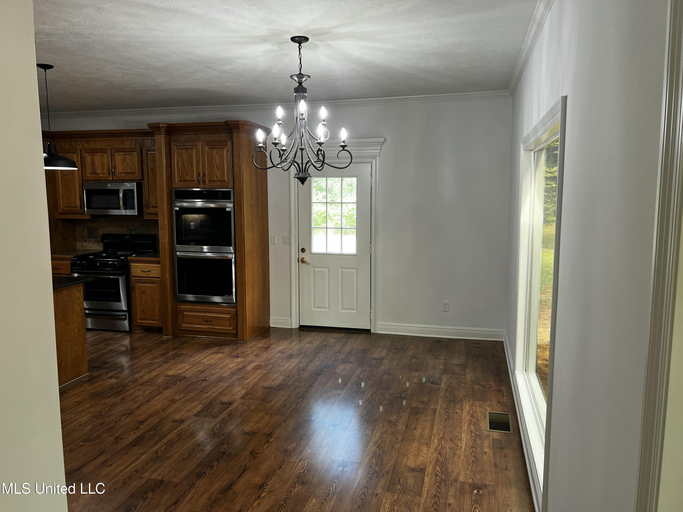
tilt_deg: -7.0
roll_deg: +0.7
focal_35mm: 26
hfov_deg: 67.3
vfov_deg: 53.1
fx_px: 513
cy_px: 256
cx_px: 342
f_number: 1.5
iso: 80
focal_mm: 5.7
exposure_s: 1/60
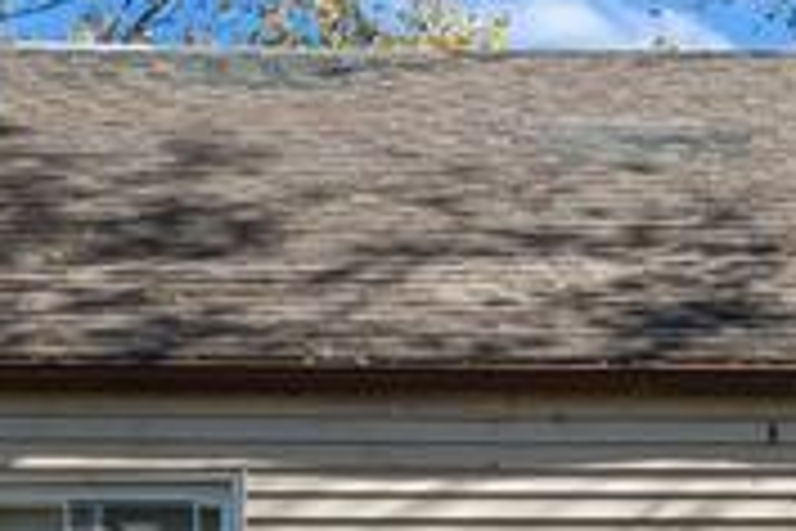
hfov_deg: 16.0
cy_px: 814
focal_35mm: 127
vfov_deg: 10.4
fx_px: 2808
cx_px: 679
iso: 400
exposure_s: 1/100
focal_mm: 22
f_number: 8
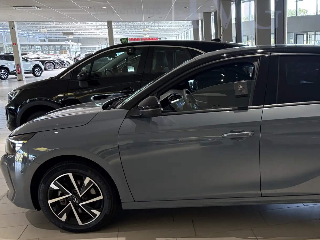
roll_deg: +2.2
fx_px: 379
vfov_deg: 35.0
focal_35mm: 41
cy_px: 141
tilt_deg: -13.8
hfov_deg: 44.1
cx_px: 244
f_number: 1.6
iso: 160
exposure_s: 1/100
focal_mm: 5.96
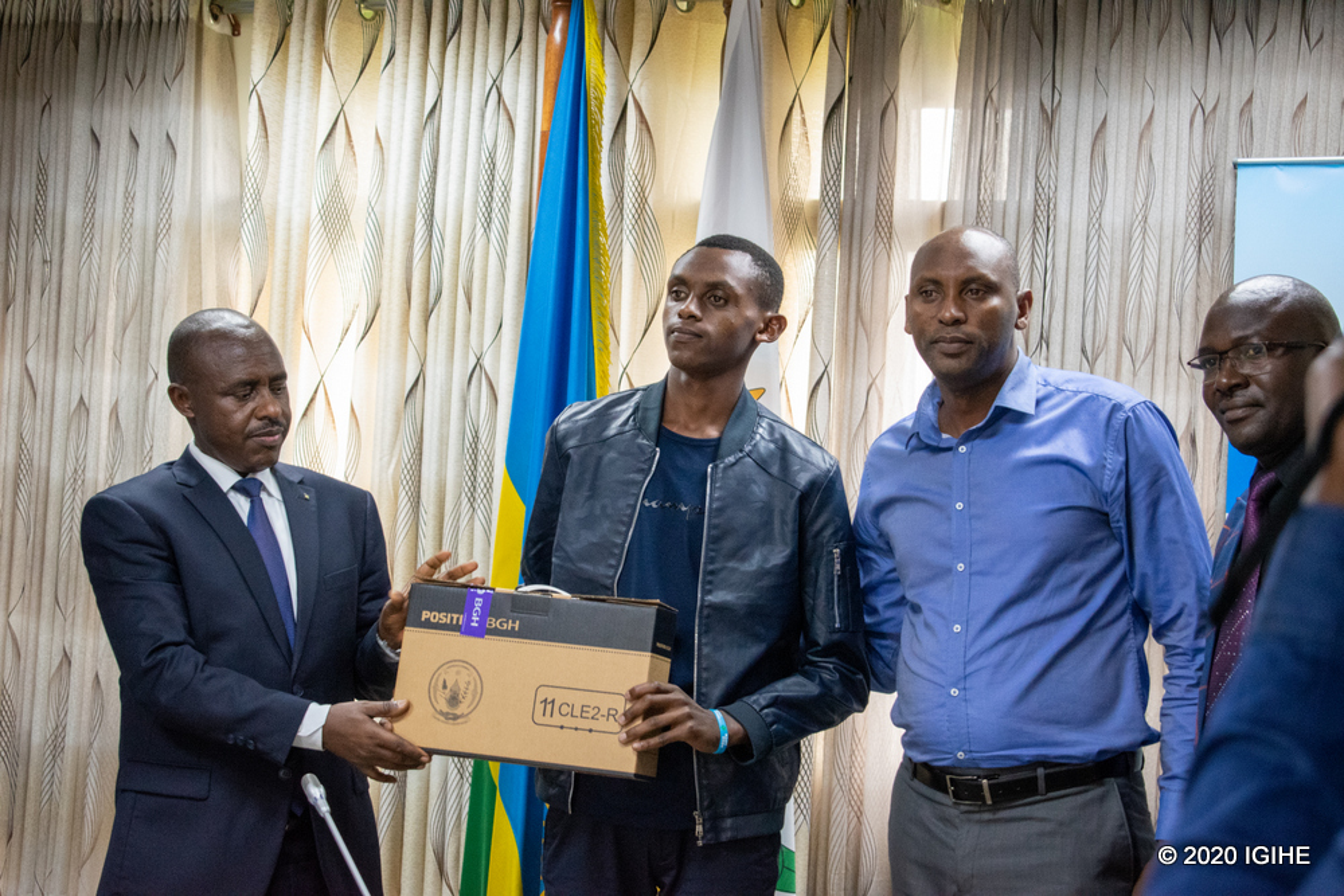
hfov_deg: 28.1
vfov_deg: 18.9
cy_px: 448
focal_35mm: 72
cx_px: 672
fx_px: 2688
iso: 2500
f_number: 5.3
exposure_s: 1/40
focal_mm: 48
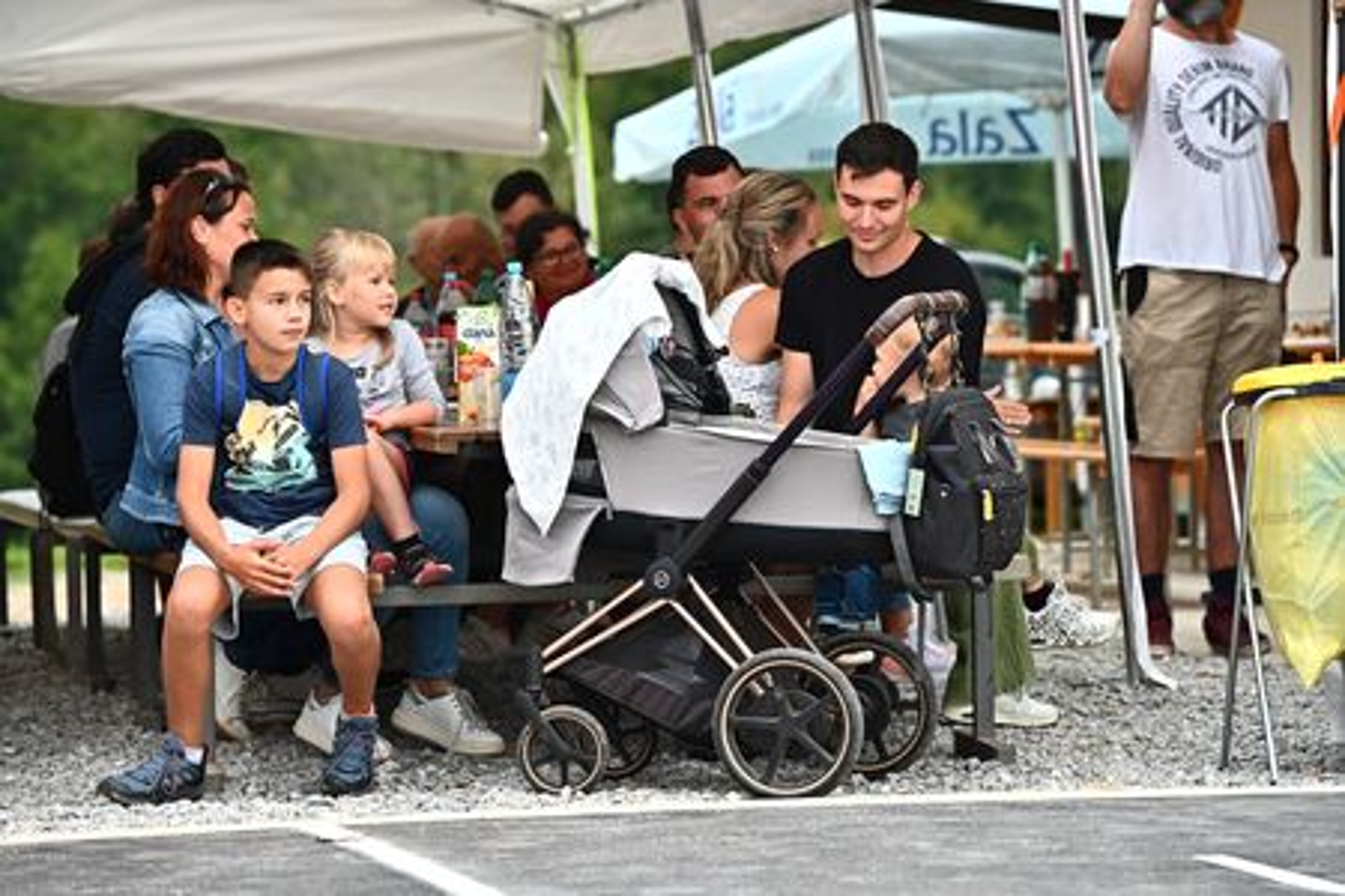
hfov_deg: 12.8
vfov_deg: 8.6
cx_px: 672
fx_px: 5977
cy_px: 448
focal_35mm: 160
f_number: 4.5
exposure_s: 1/250
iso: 1600
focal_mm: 160
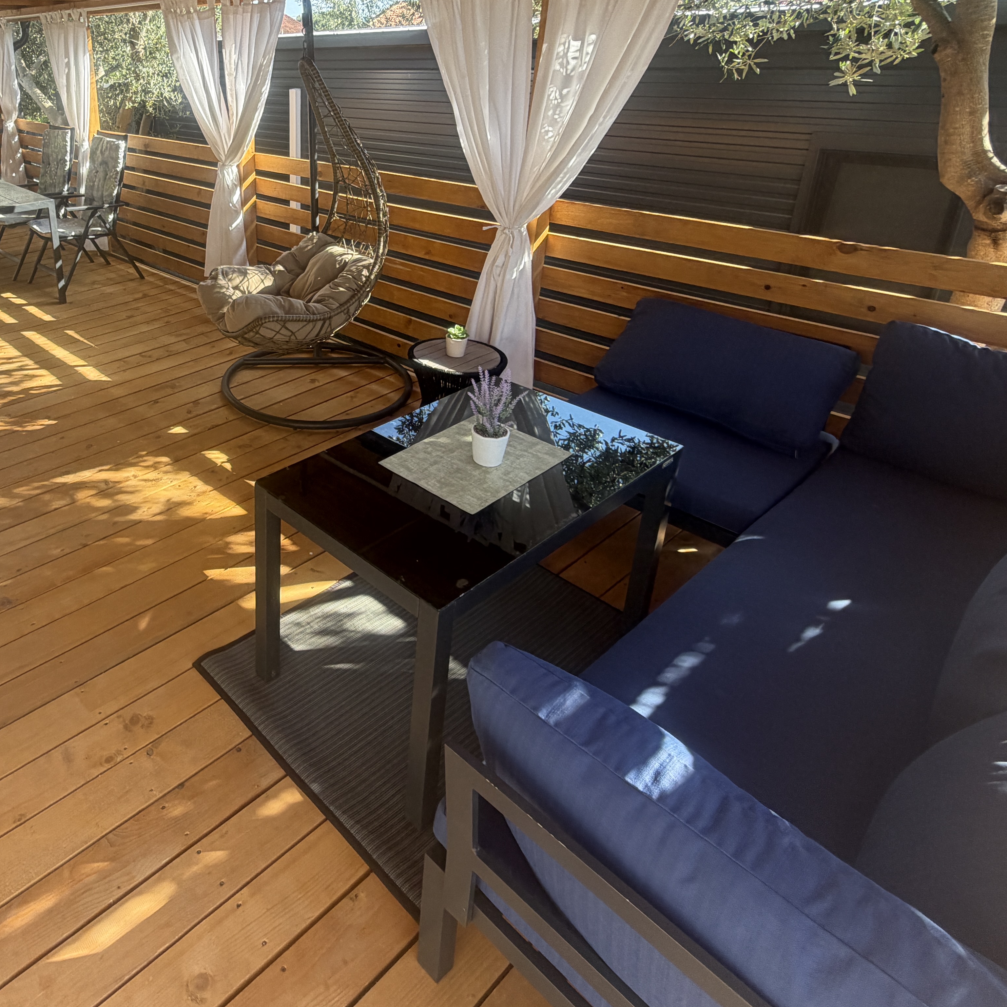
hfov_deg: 63.0
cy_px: 343
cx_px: 241
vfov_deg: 65.6
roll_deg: +2.5
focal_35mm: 23
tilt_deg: -22.2
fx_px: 757
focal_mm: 2.22
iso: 50
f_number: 2.2
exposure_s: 1/143
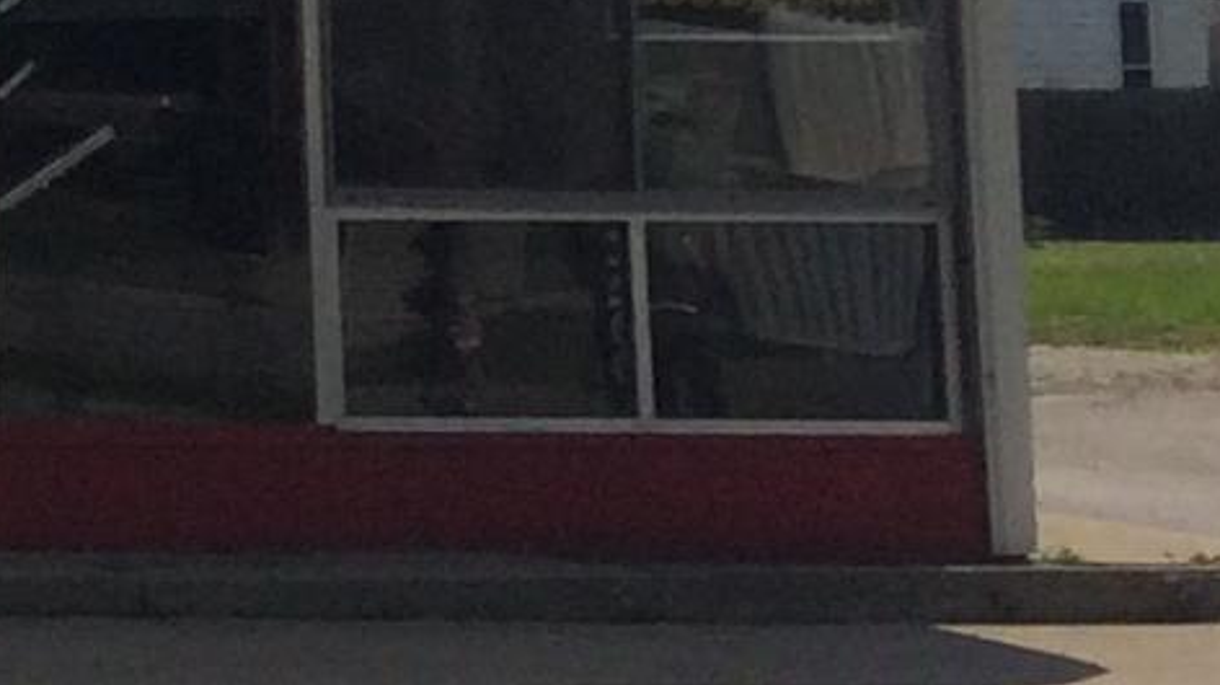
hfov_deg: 9.3
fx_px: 6499
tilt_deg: +5.5
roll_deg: +0.2
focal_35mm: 201
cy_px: -623
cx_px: -1902
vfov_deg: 5.9
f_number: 2.2
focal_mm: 4.15
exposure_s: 1/5128
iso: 40
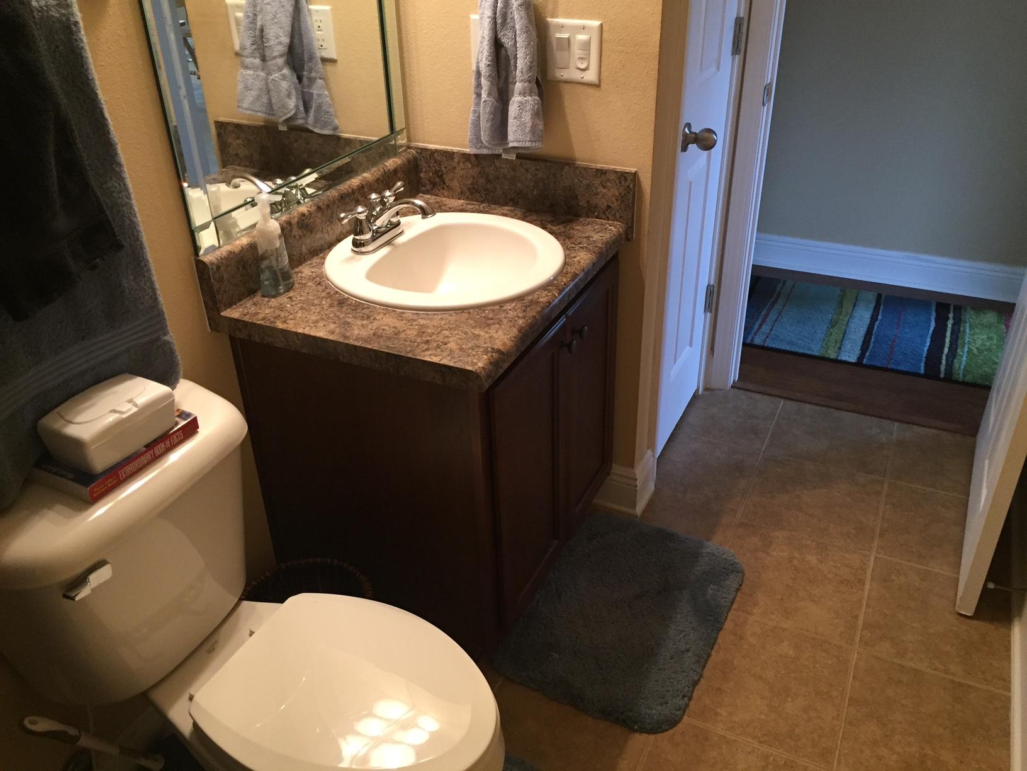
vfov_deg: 48.2
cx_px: 514
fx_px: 860
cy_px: 386
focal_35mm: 29
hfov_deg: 61.7
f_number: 2.2
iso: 160
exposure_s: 1/30
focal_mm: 4.15
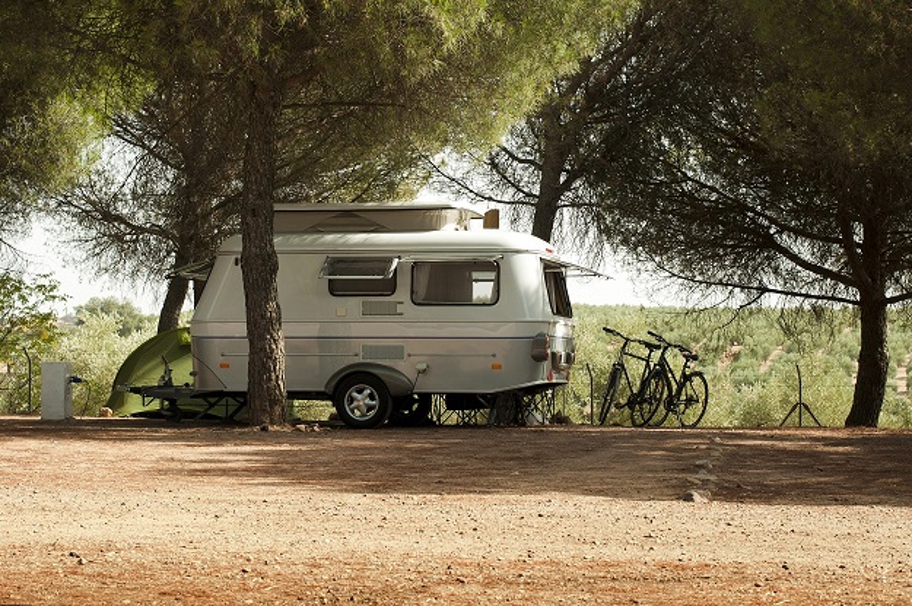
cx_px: 456
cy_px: 303
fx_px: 1898
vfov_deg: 18.1
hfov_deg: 27.0
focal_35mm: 75
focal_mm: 50
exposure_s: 1/160
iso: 100
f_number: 8
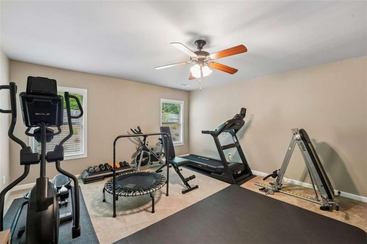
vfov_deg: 81.2
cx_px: 184
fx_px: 143
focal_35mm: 14
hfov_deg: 104.3
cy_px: 122
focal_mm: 14
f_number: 8
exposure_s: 1/3.33
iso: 320
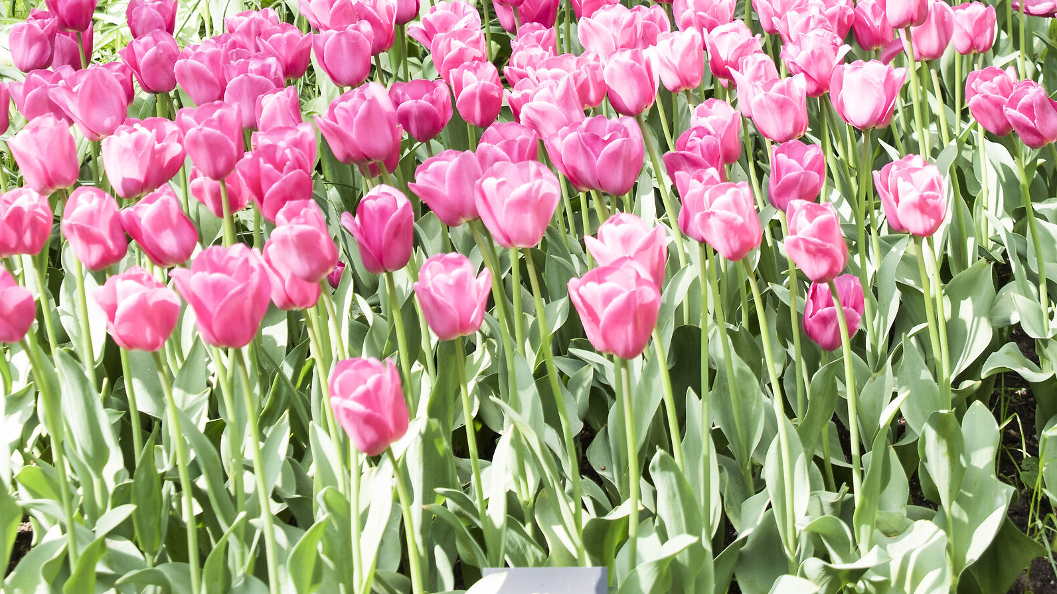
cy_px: -58
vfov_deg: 14.9
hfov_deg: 26.9
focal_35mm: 79
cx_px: 528
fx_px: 2214
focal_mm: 50
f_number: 6.3
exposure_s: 1/125
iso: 200
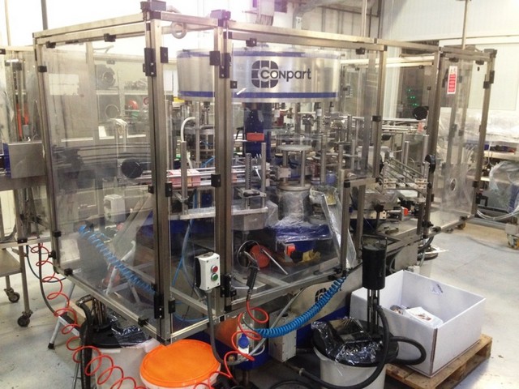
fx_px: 495
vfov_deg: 42.9
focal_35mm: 33
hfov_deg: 55.4
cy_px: 194
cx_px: 260
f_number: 2.4
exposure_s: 1/20
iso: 200
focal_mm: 4.12
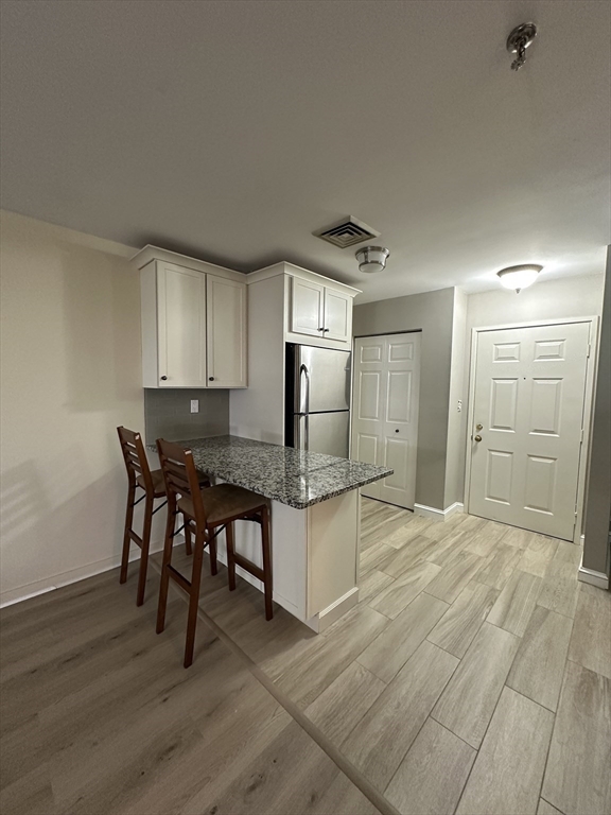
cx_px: 306
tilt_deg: -3.5
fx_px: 329
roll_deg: -2.0
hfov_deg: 85.7
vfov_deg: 102.1
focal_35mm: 14
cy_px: 408
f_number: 2.2
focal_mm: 2.22
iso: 320
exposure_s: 1/60
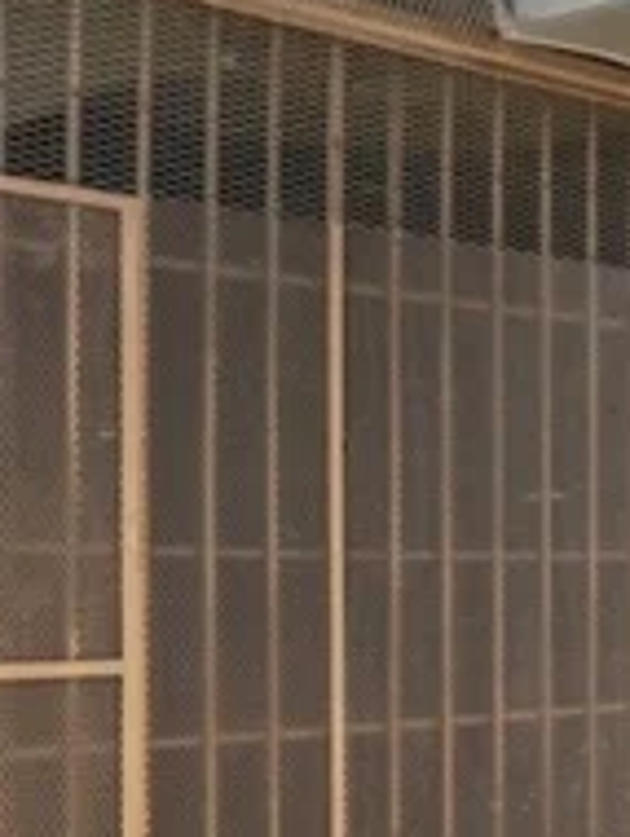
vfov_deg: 28.3
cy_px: 573
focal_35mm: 68
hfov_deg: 15.1
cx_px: 1430
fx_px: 1646
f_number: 8
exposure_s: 1/500
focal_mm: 16
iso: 800
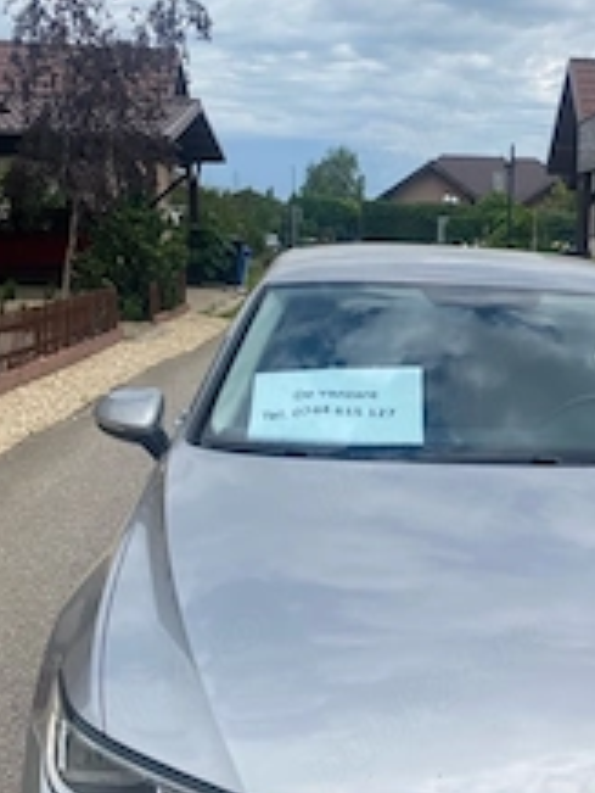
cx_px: 500
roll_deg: -1.6
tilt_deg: -9.9
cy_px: 460
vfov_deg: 39.5
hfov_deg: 29.4
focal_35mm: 48
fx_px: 1099
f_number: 1.8
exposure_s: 1/4115
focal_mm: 4.25
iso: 32
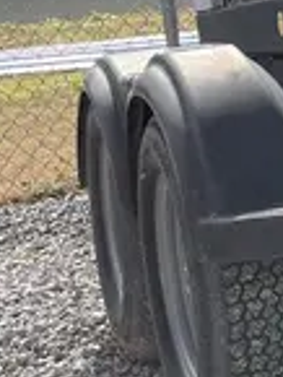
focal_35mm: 131
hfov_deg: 10.0
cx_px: 675
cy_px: 40
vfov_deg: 14.9
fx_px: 1426
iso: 50
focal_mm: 5.1
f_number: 1.6
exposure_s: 1/1923
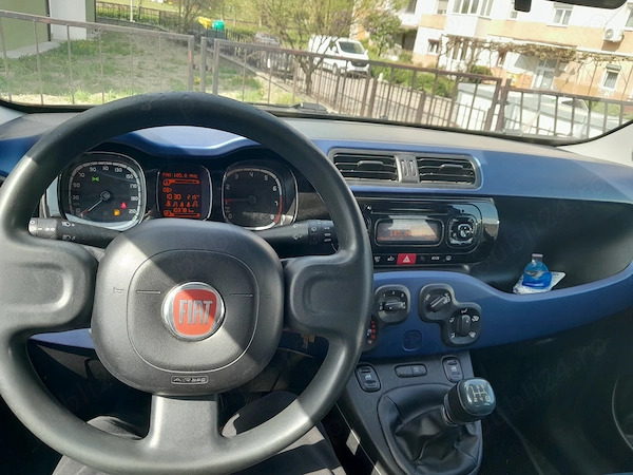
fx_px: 494
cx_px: 316
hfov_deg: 65.3
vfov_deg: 51.4
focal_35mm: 27
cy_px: 238
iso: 40
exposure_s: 1/50
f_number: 1.8
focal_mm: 4
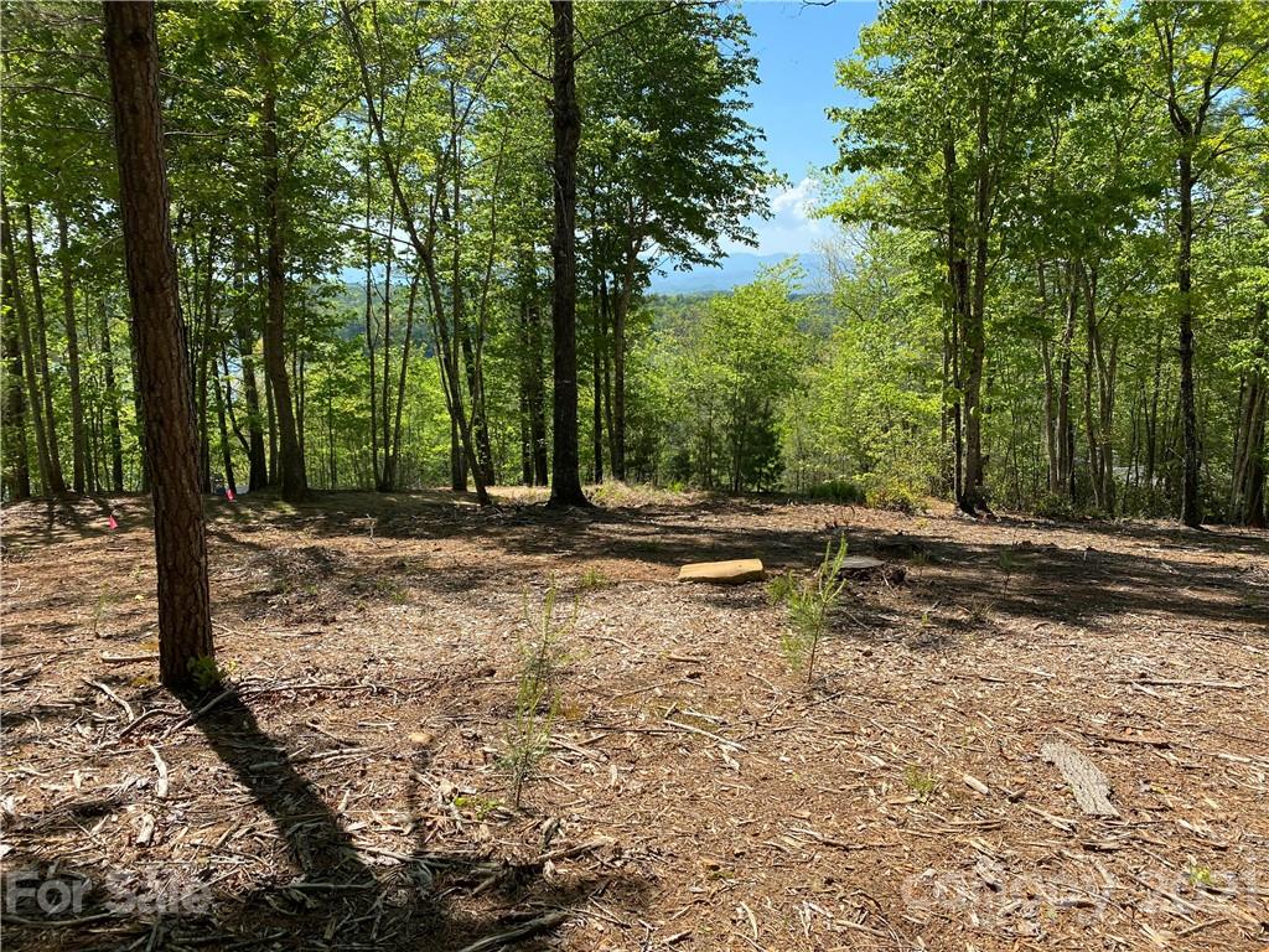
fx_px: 953
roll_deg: -1.4
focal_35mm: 26
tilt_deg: -10.6
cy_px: 476
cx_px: 634
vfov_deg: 53.1
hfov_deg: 67.3
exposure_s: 1/1300
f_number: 1.8
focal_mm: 4.25
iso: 32
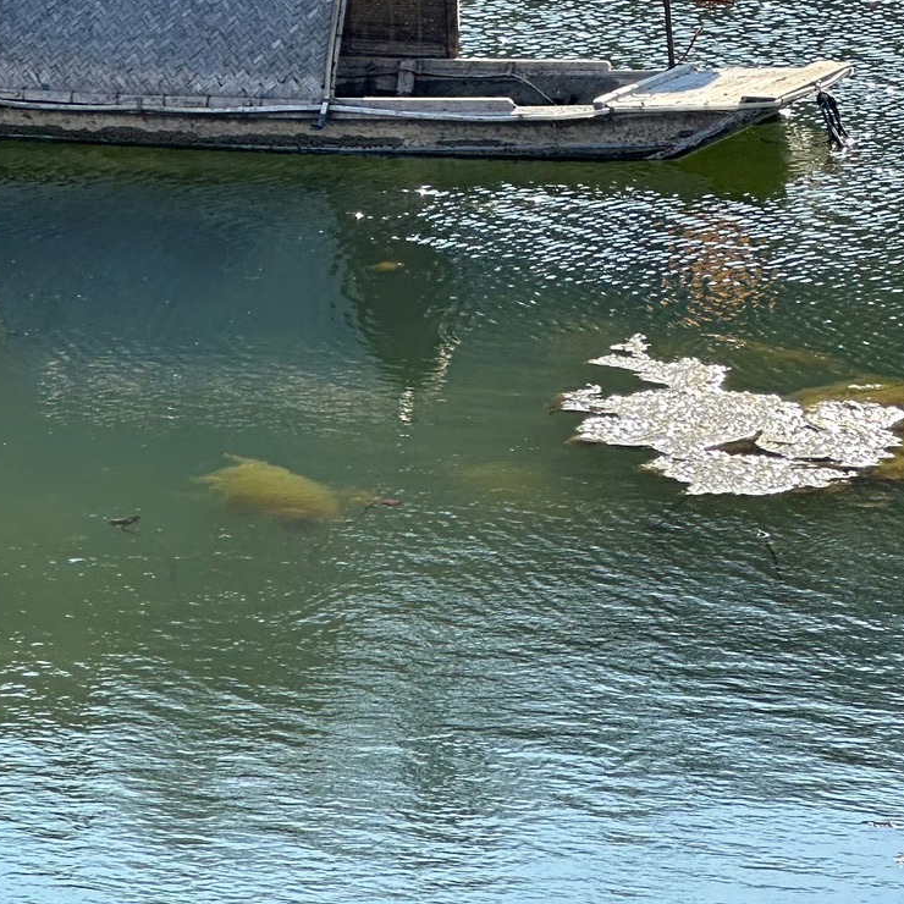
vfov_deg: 9.4
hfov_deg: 9.5
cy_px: -220
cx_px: 255
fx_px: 5436
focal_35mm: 184
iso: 32
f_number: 2.8
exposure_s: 1/204
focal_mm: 9
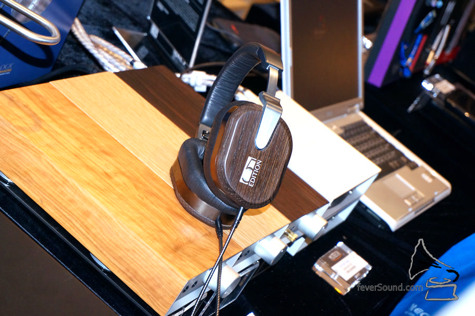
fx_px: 929
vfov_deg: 19.3
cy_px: 158
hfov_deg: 28.7
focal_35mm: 70
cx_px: 238
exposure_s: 1/40
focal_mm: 47
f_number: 5.6
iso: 1600
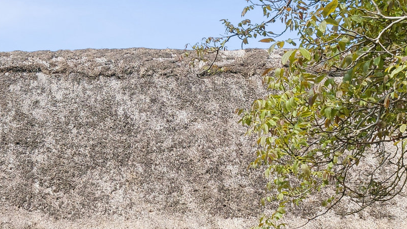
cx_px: -1
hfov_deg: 25.5
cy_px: 301
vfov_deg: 14.6
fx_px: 852
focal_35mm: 79
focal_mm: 13.5
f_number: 8
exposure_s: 1/250
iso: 250
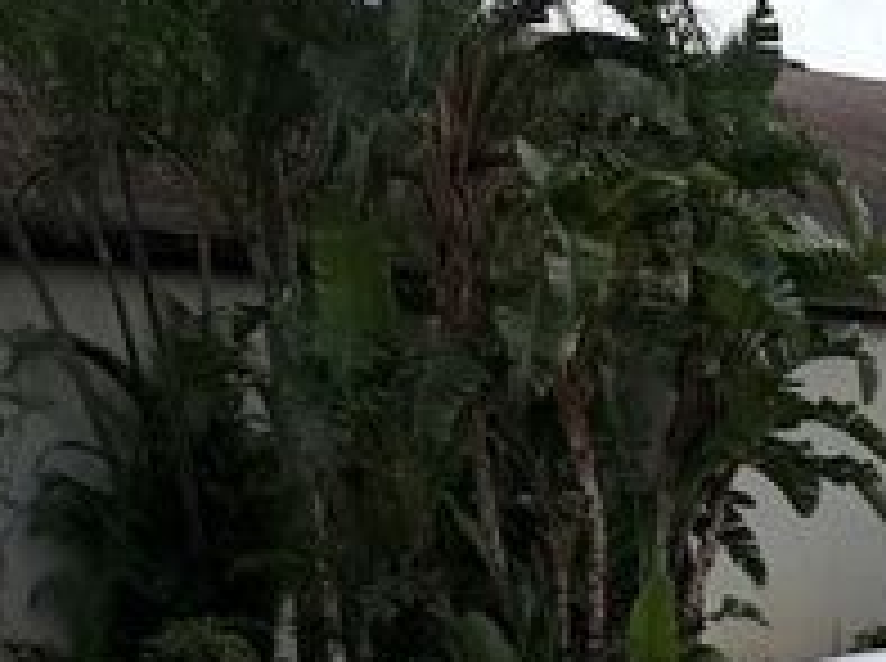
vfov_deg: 10.0
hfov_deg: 12.8
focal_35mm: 125
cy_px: 1698
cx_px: 1997
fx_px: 3194
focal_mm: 6.76
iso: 80
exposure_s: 1/3953
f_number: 1.78
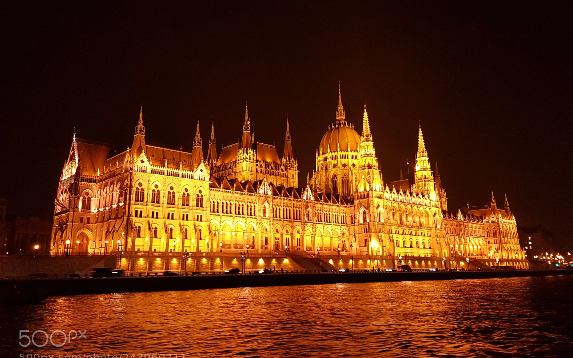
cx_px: 287
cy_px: 168
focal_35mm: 28
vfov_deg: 44.5
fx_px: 437
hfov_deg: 66.5
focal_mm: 4.2
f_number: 1.7
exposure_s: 1/13
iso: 200
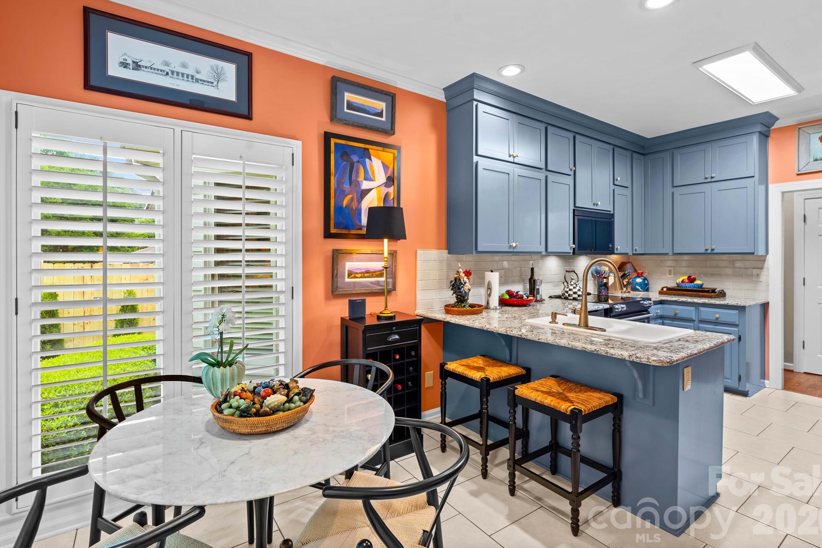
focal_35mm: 17
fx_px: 388
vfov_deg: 70.4
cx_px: 408
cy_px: 259
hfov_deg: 93.3
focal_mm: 16
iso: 100
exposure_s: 1/1.25
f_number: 8
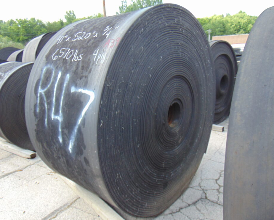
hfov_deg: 64.0
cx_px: 129
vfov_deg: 53.2
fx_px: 219
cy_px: 108
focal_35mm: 27
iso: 80
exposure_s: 1/160
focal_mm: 4.5
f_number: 3
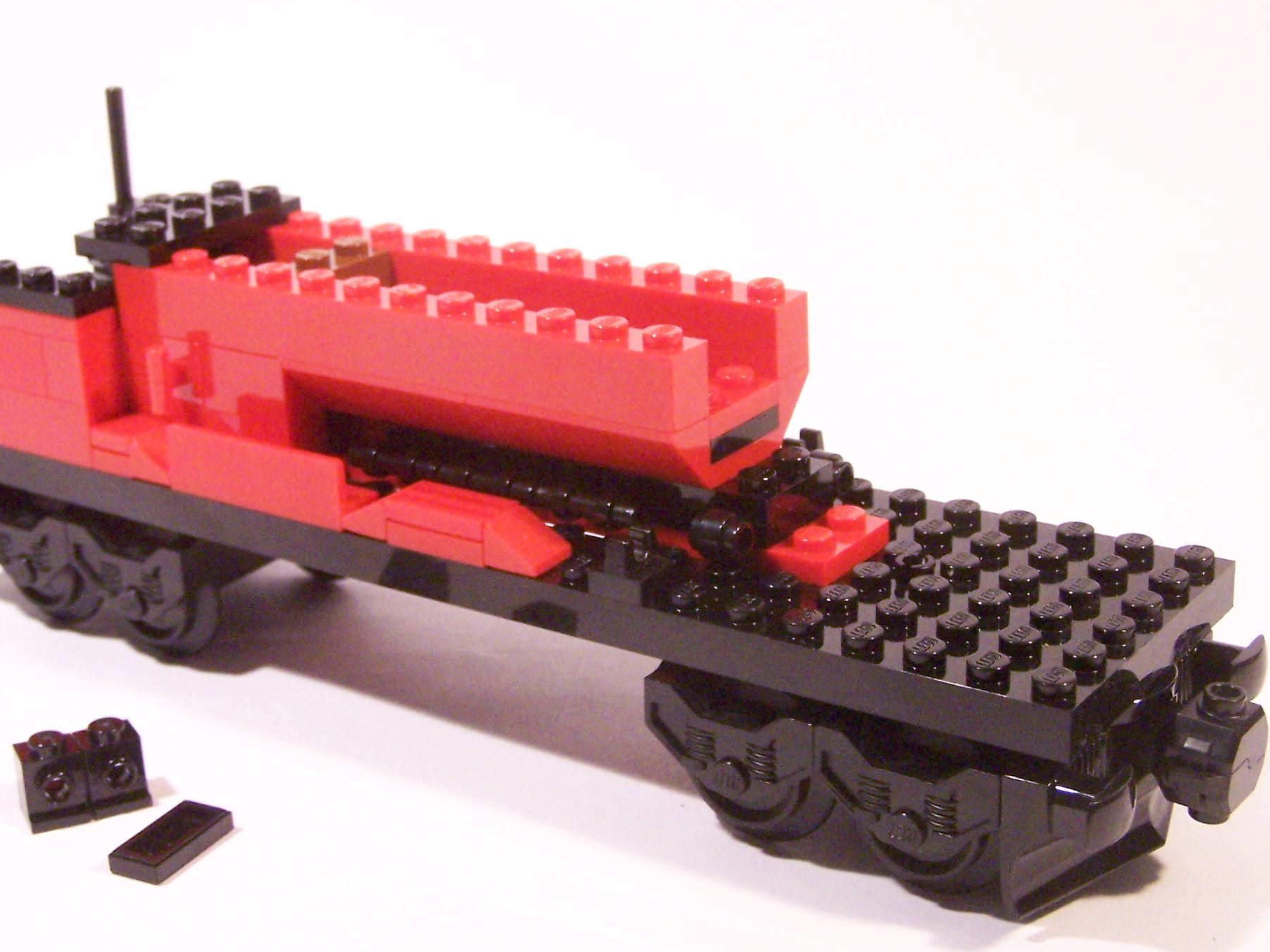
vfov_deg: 24.0
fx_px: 2238
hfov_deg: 31.7
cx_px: 612
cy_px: 433
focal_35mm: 61
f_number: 3.2
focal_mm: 7.1
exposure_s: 1/30
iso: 400
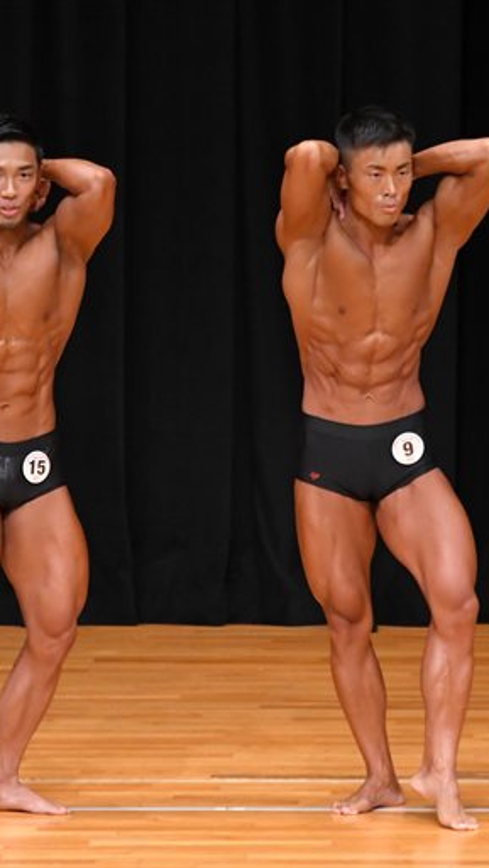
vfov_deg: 5.1
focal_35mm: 427
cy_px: 435
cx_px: -8
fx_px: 9832
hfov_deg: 2.8
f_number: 5.6
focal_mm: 180
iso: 4000
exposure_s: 1/400
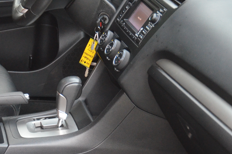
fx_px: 670
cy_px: 167
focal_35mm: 104
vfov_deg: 12.9
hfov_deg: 19.4
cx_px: 32
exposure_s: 1/30
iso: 2500
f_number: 4
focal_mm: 31
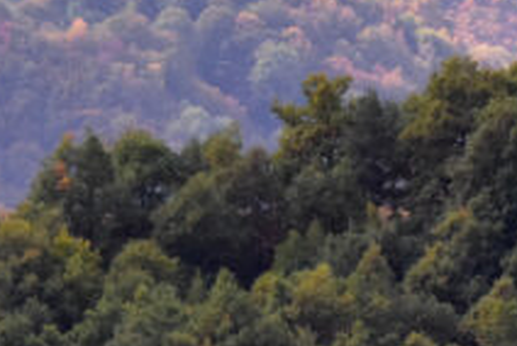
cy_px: 542
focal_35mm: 1086
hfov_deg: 1.9
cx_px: 824
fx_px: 15618
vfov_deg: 1.3
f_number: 11
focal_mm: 150
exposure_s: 1/640
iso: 1250
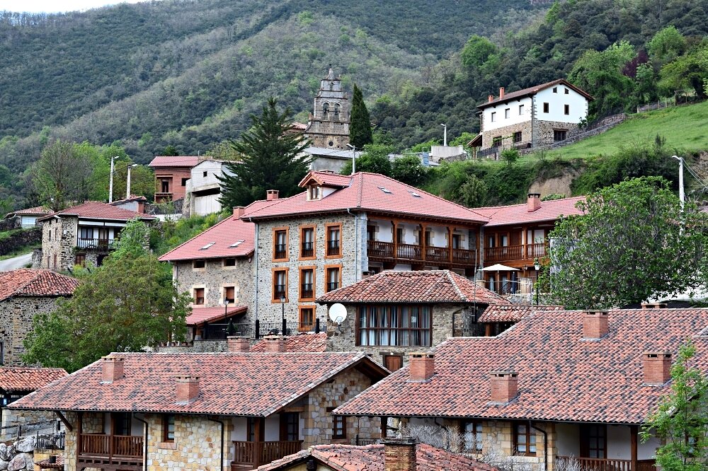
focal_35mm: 82
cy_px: 236
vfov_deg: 16.5
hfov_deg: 24.6
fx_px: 1622
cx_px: 354
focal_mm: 55
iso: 400
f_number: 10
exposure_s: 1/200
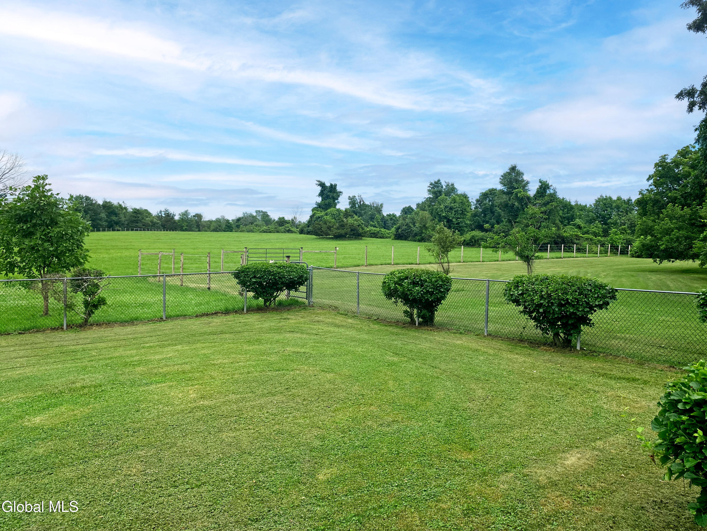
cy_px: 266
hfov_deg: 67.3
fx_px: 531
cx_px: 354
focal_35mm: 26
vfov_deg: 53.1
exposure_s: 1/852
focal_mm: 4.25
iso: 32
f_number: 1.8
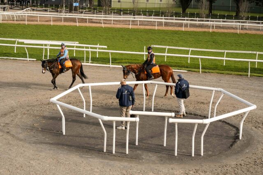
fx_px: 511
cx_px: 132
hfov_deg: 28.8
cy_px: 88
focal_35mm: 70
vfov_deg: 19.5
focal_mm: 70
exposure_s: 1/400
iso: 80
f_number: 4.5
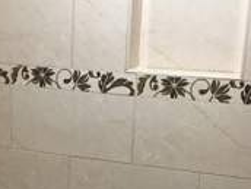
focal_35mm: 81
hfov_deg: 24.0
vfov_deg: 17.6
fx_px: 587
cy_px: 204
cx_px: 79
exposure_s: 1/30
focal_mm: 4.15
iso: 160
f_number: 2.2
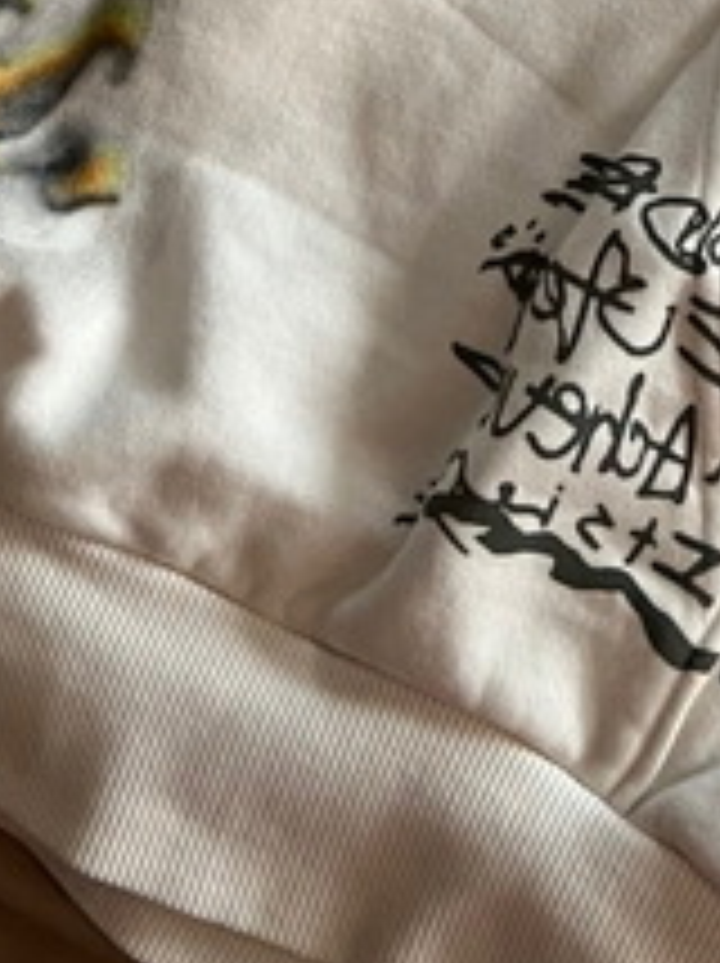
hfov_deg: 15.9
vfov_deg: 18.5
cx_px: 565
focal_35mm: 92
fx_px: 2557
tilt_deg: -74.9
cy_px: -554
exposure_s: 1/60
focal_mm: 5.7
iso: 320
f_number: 1.5
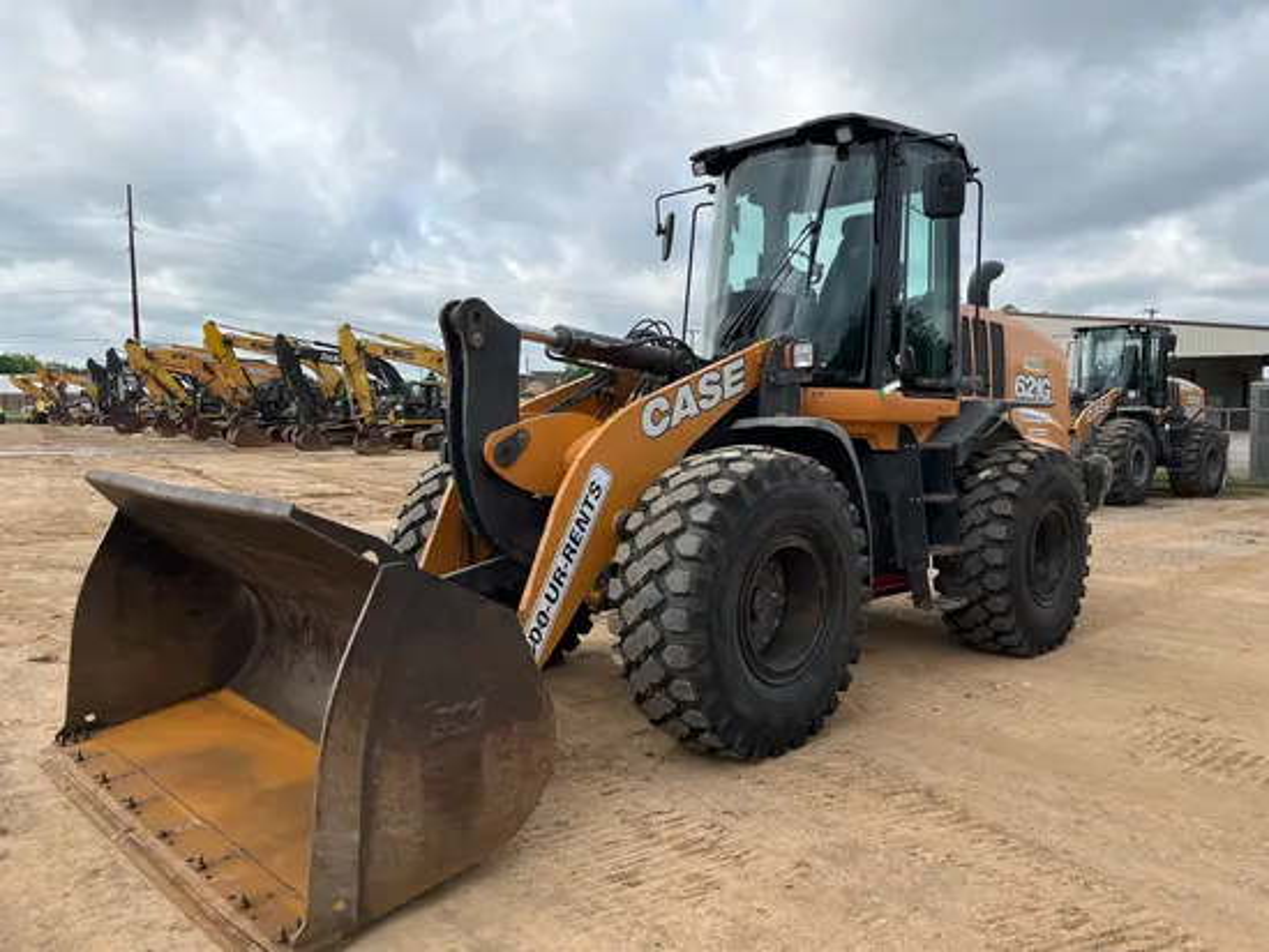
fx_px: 954
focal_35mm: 26
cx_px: 634
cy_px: 476
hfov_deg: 67.3
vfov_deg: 53.1
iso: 50
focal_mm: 5.1
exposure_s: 1/2137
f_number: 1.6
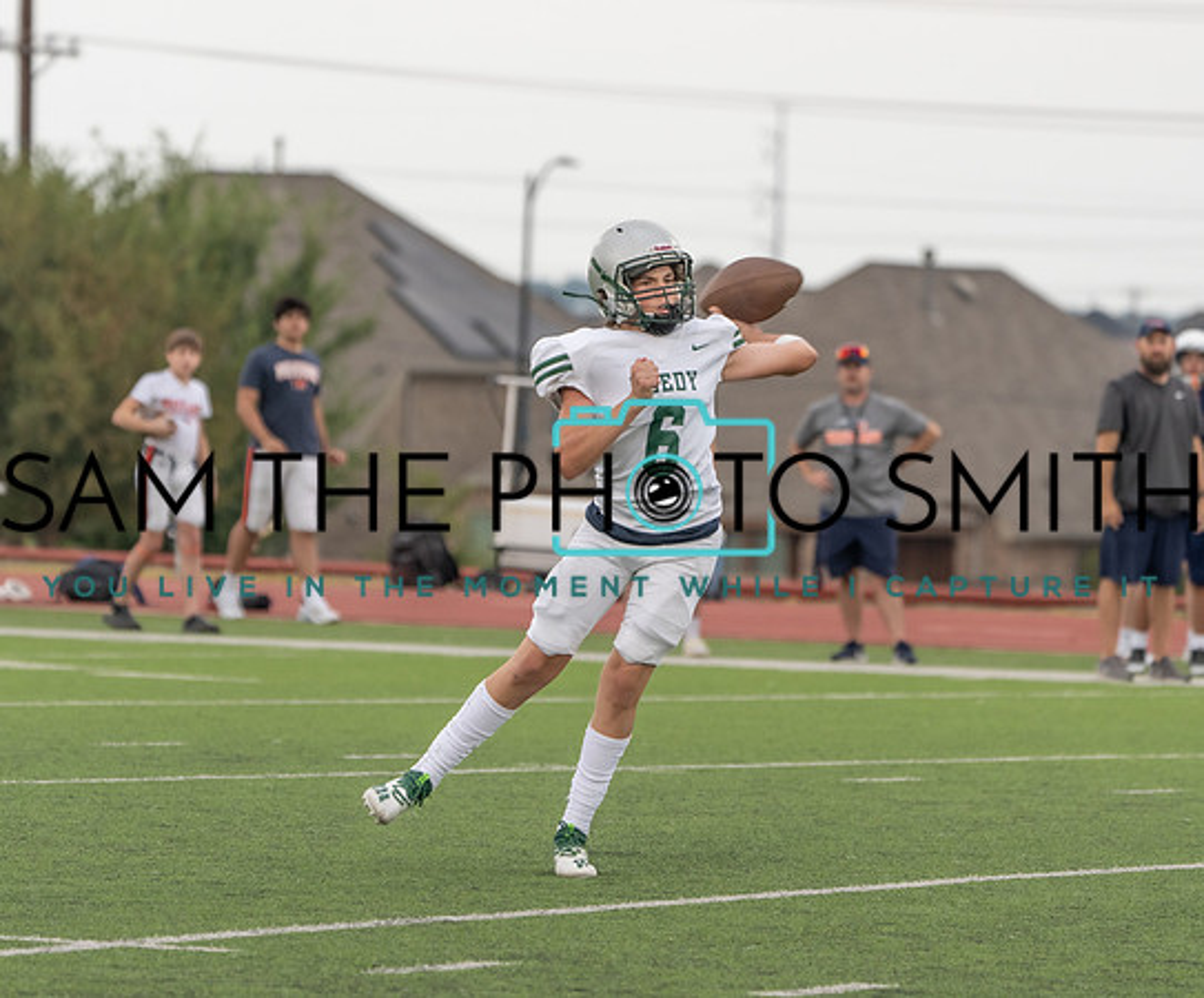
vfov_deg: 4.8
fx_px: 11865
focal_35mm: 328
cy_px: 583
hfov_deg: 5.8
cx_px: 561
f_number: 5.6
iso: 800
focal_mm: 244
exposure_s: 1/500
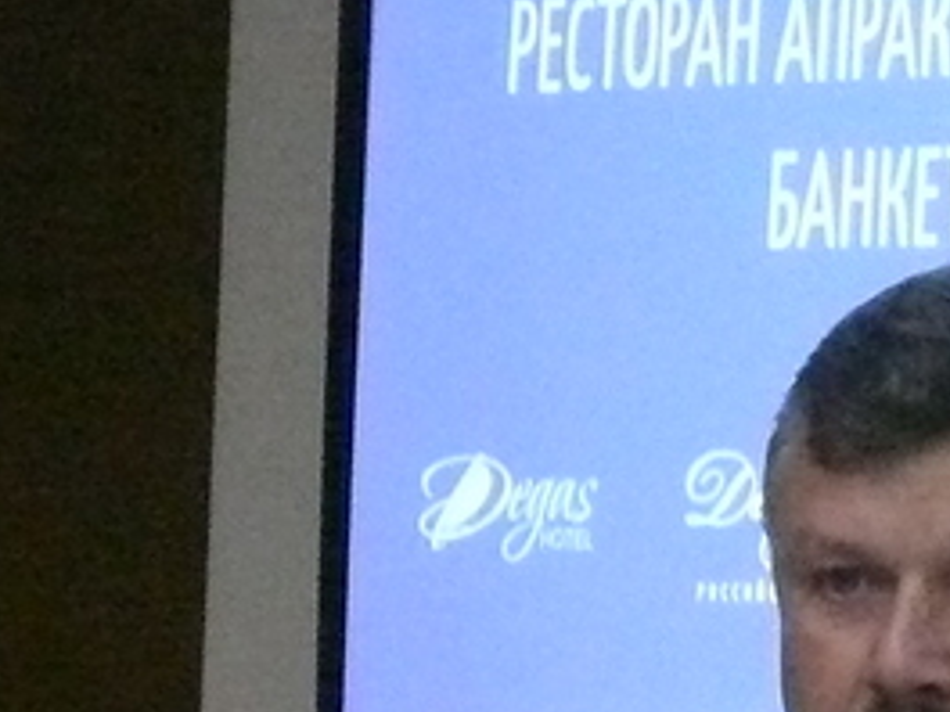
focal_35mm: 497
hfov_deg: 4.0
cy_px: 1003
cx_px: 903
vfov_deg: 3.0
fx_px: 13640
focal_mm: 19.5
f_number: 3.2
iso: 800
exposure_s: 1/20
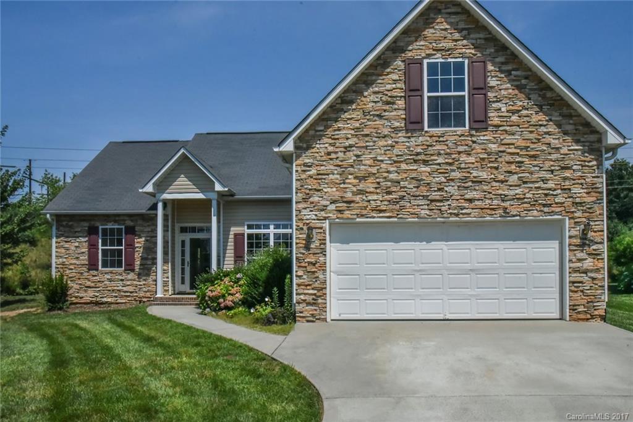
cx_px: 316
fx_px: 528
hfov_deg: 61.9
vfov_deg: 43.6
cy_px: 211
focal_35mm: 30
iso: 4000
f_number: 22
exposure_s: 1/2000
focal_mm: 30
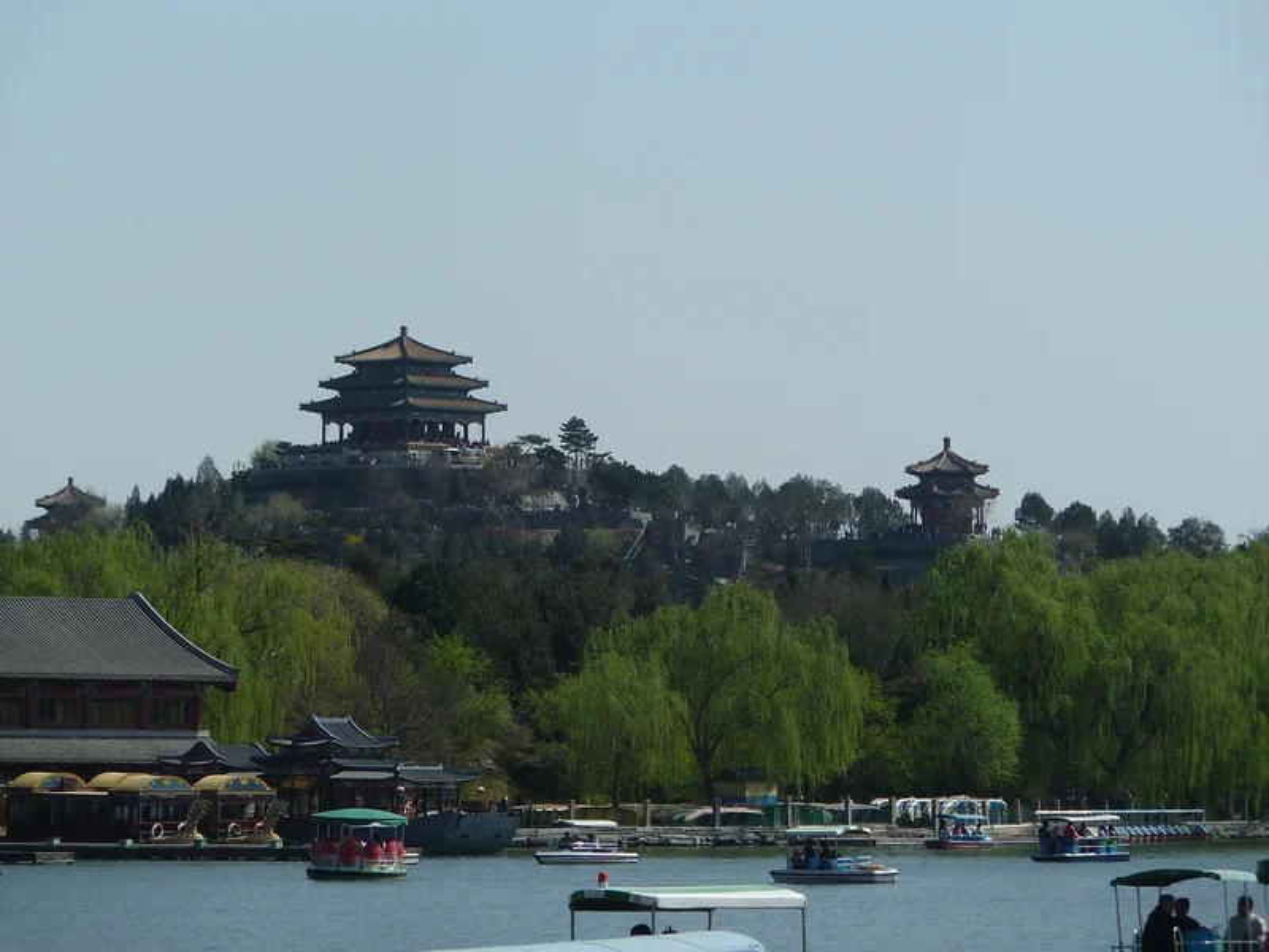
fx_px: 7698
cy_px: 476
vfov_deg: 7.1
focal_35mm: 210
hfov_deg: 9.4
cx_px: 634
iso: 80
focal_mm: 34.4
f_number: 5.6
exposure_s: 1/500
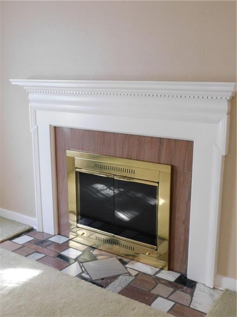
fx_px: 365
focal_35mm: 40
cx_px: 118
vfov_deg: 46.8
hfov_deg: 36.0
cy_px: 158
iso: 400
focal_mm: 7.1
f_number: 3.6
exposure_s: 1/15
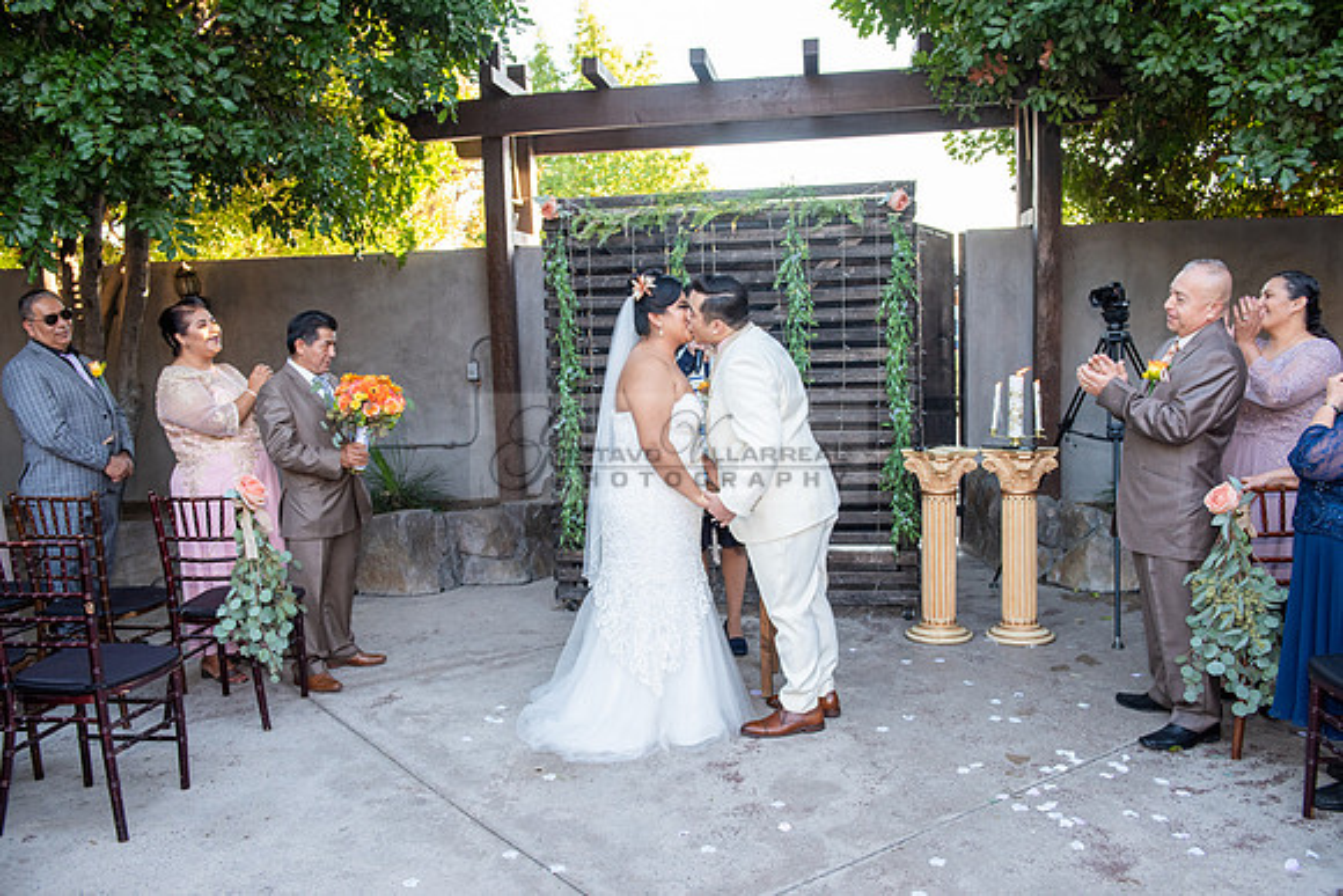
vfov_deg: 42.3
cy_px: 448
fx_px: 1157
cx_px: 672
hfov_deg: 60.3
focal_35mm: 31
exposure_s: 1/200
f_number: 5
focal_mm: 31
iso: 640
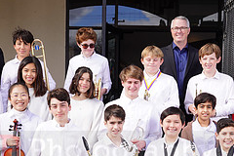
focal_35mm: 92
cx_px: 96
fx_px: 598
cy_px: 144
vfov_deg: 14.7
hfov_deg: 22.1
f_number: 6.3
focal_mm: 38
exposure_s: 1/200
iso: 100
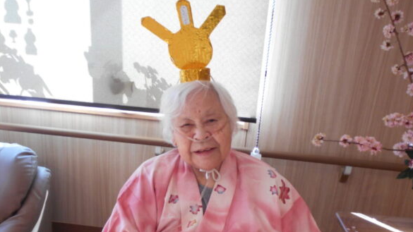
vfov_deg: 30.9
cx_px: 210
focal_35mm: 38
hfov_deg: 52.8
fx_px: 416
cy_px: 157
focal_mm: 5.8
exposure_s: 1/30
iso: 200
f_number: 3.6
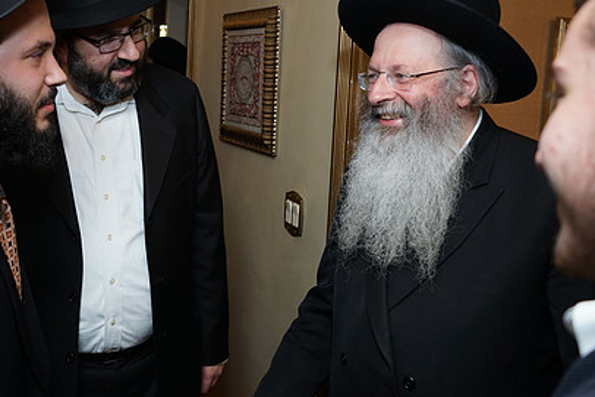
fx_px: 661
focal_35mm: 40
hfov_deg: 48.1
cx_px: 233
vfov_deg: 33.0
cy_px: 118
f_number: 5
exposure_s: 1/100
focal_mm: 28
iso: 500
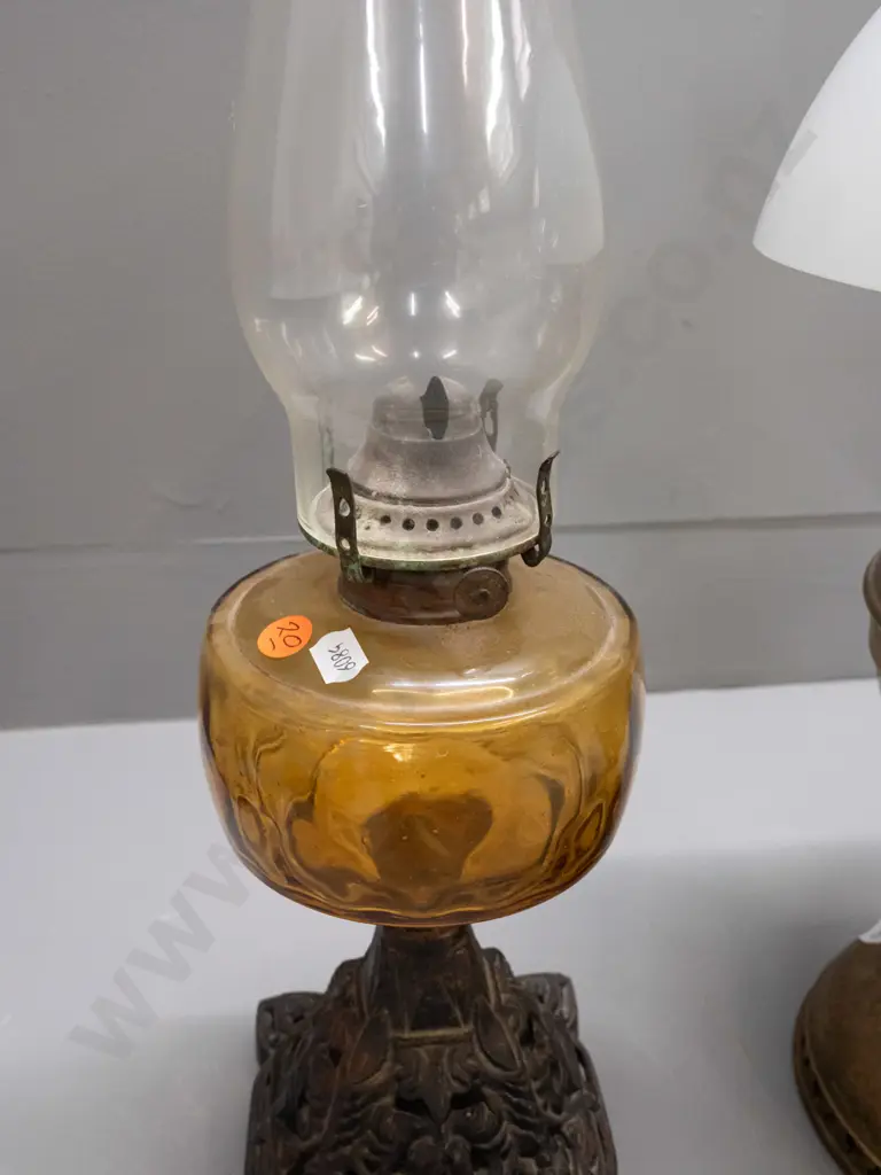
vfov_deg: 56.8
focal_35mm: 32
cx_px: 440
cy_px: 588
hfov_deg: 44.2
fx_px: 1086
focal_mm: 16
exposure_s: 1/60
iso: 3200
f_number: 6.3
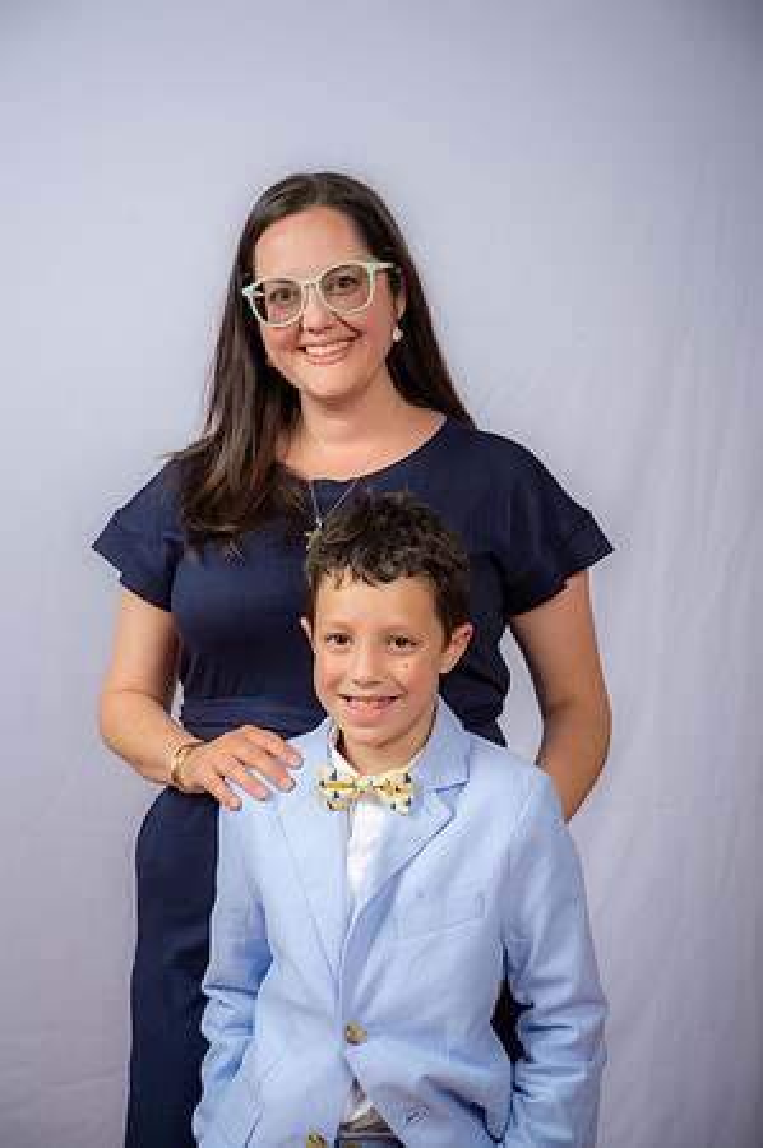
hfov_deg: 18.9
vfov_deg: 28.1
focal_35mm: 72
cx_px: 382
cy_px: 574
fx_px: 2294
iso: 250
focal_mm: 72
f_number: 6.3
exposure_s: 1/160
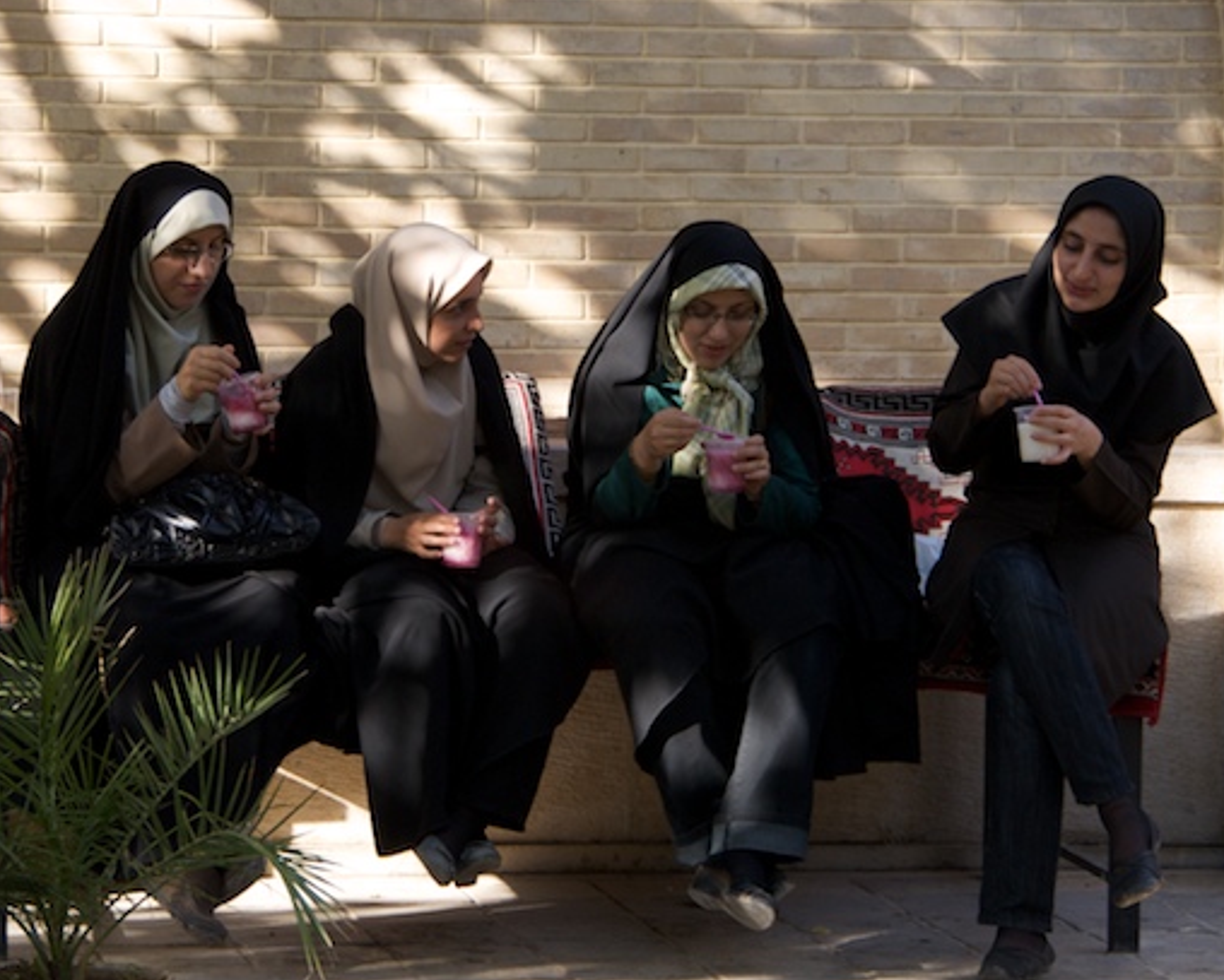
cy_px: 496
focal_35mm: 124
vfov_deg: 12.5
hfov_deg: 15.5
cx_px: 595
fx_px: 4495
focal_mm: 70
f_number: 5
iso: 200
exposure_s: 1/125
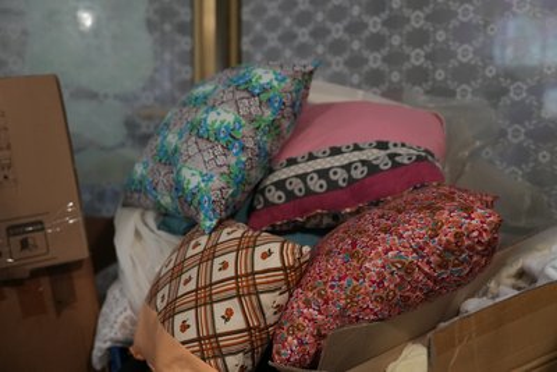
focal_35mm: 40
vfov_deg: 33.4
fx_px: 619
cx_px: 278
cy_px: 186
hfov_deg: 48.4
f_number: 2.8
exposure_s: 1/250
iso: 6400
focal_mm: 40
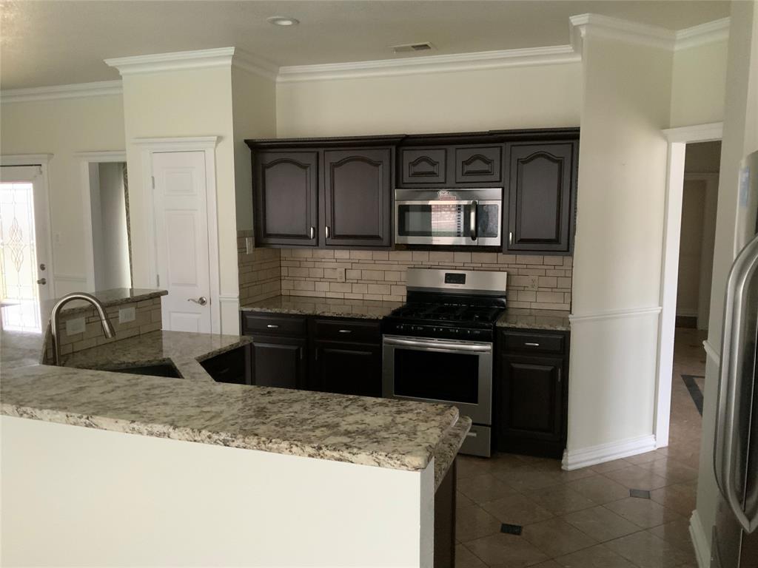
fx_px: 635
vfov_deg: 48.2
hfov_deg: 61.7
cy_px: 284
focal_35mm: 29
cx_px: 379
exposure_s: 1/30
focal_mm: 3
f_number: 1.8
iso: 320
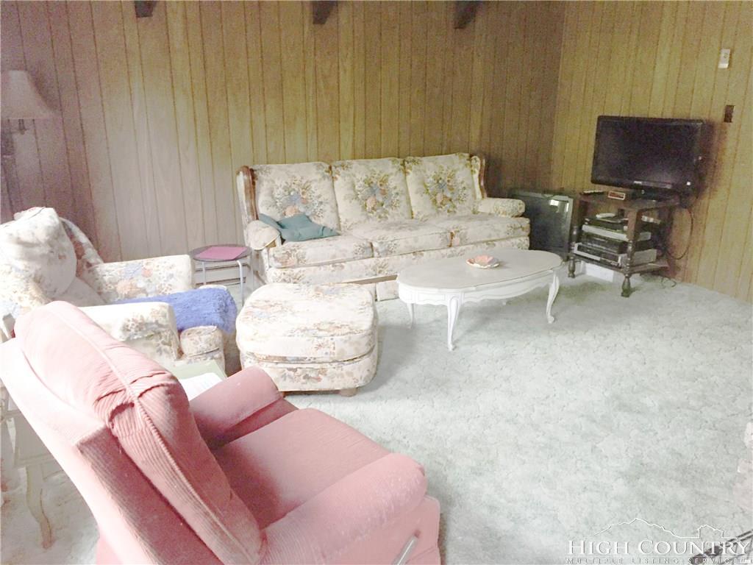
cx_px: 376
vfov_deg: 48.2
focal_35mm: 29
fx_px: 631
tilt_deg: -18.4
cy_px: 282
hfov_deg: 61.7
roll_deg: -0.6
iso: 250
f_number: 2.2
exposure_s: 1/20
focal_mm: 4.15
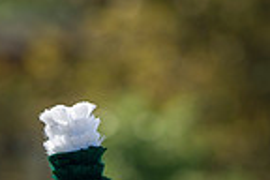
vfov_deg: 1.7
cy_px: 317
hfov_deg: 2.6
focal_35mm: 804
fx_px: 6030
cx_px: 141
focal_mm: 200
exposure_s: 1/1600
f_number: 2.8
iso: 100
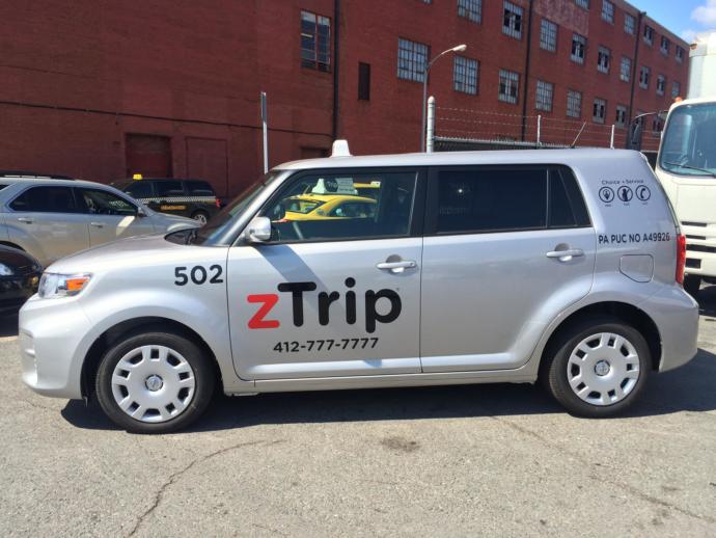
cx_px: 358
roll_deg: -2.5
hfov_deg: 61.6
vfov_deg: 48.3
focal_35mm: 29
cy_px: 269
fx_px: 600
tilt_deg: -10.4
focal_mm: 4.15
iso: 32
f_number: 2.2
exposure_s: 1/1368
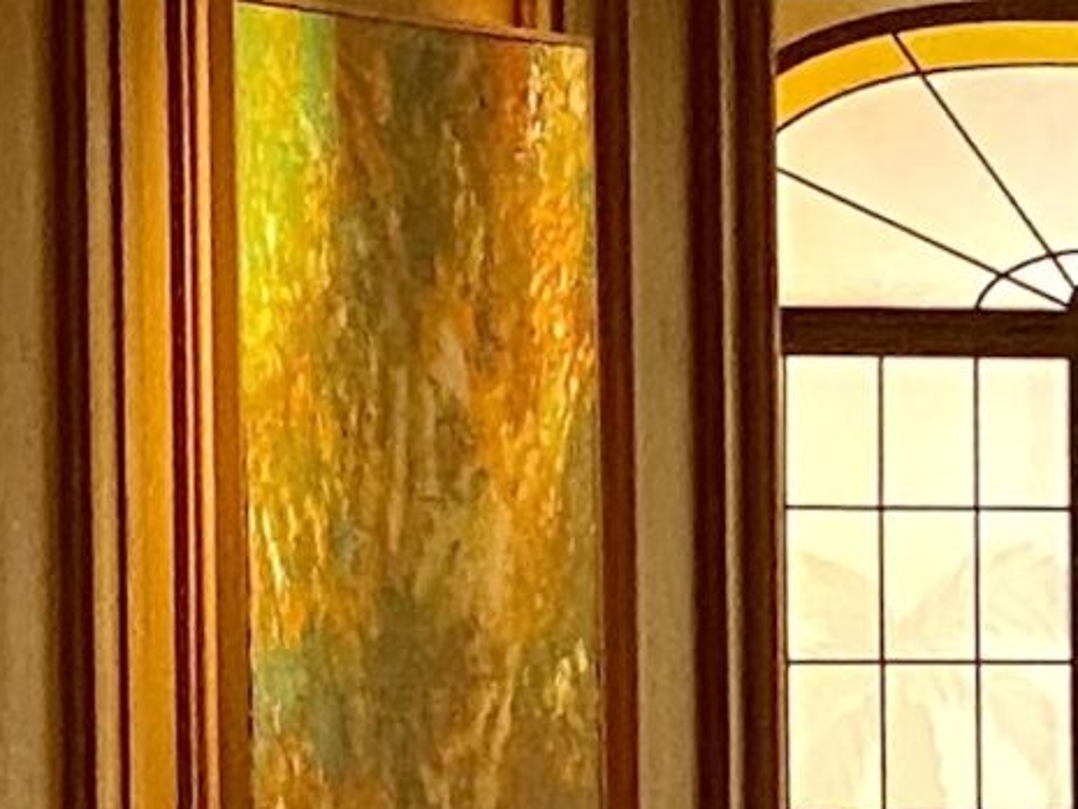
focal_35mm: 286
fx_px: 8909
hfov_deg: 6.8
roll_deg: -0.5
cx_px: 1880
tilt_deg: -1.8
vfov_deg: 5.2
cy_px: 1094
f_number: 2
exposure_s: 1/50
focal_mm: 6
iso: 160
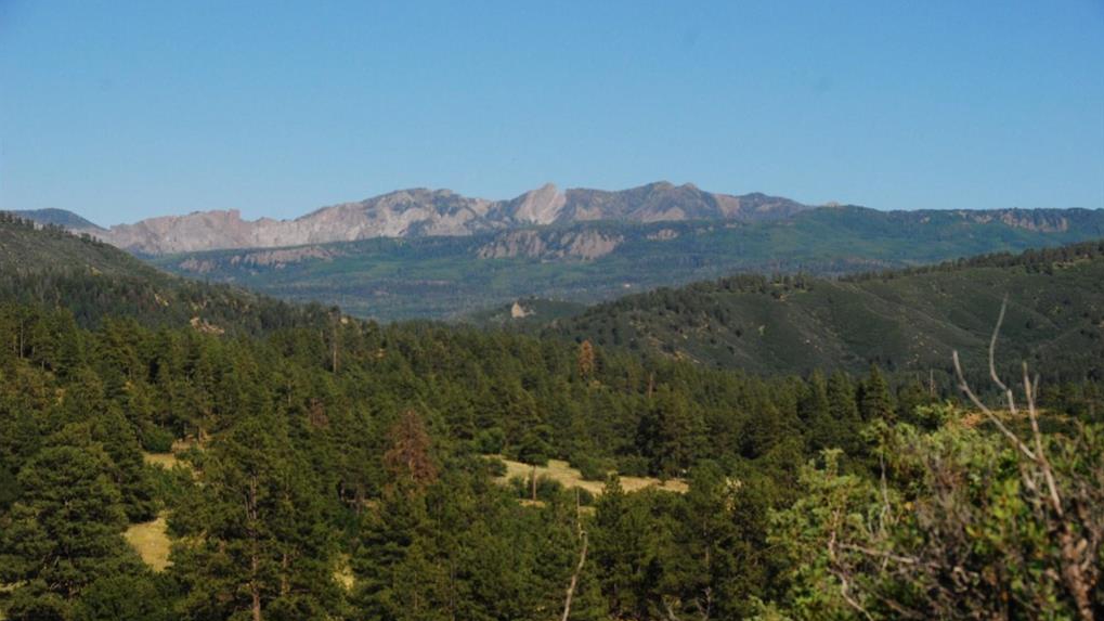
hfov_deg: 21.8
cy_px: 353
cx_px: 554
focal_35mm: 98
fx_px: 2869
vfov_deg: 12.3
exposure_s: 1/1000
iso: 400
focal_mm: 62
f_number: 8
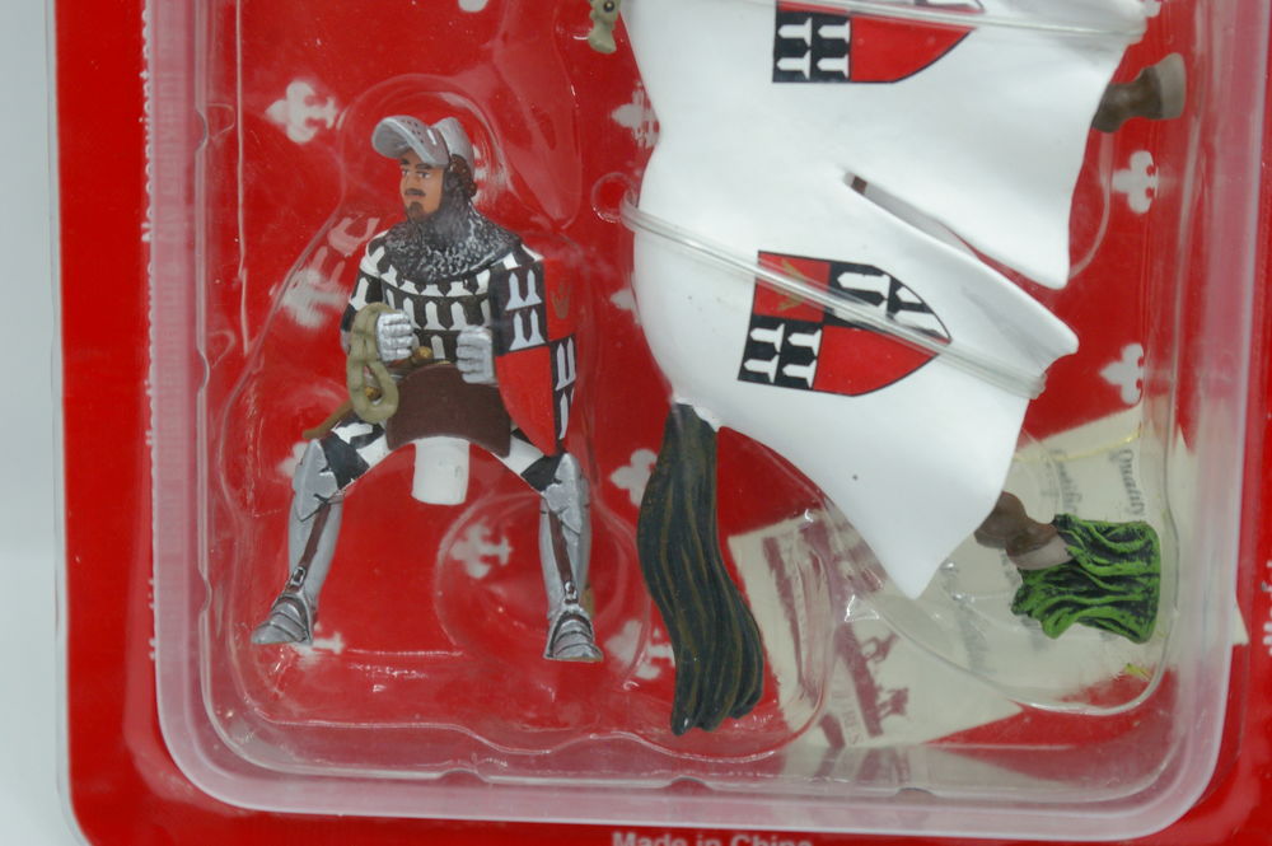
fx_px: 2913
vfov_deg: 16.5
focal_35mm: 82
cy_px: 423
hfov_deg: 24.6
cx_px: 636
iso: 800
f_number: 8
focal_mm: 55
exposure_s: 1/20
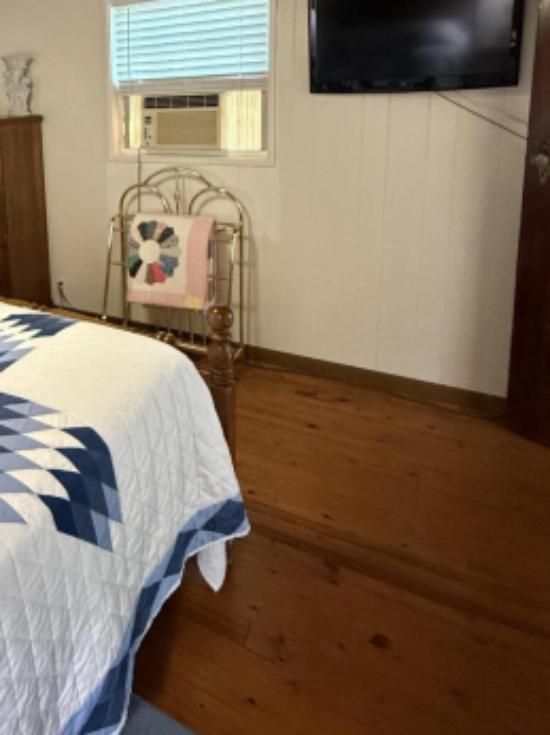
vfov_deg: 62.0
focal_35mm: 27
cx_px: 68
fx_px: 573
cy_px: 192
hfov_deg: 46.9
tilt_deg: -8.2
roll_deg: +1.8
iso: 1000
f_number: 2.2
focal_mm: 2.22
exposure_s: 1/60
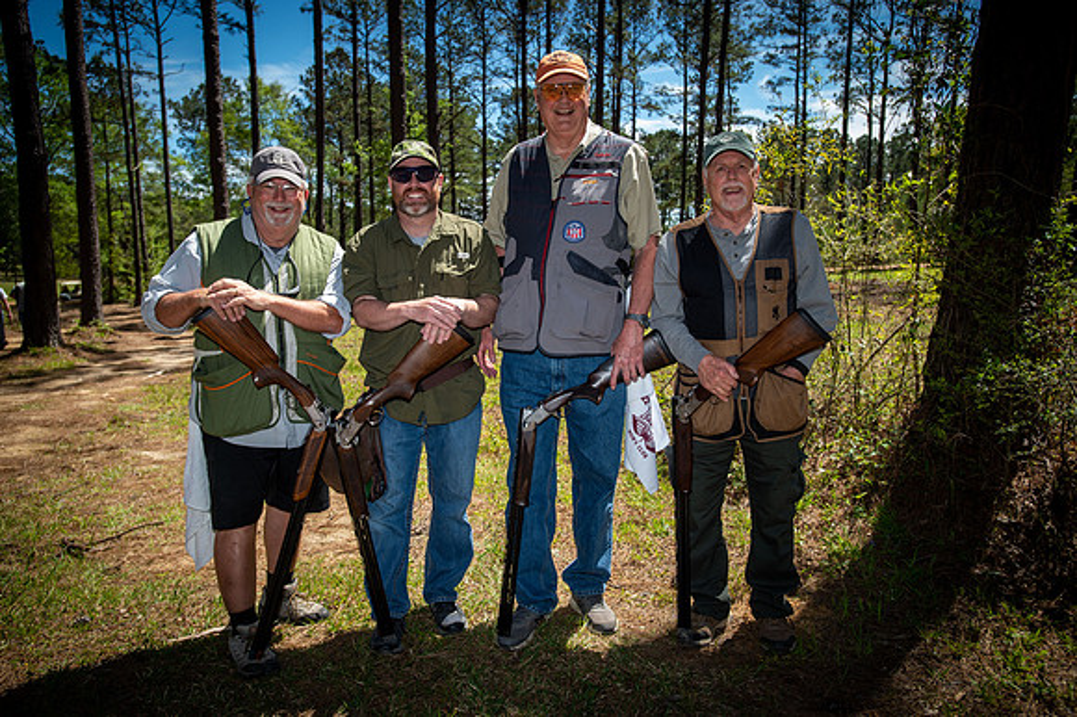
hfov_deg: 69.4
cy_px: 358
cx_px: 538
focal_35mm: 26
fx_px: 777
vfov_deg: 49.5
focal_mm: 26
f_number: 5
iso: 100
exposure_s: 1/250
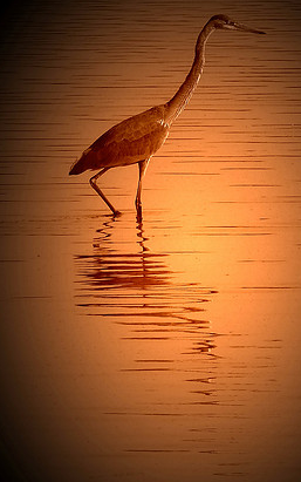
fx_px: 18264
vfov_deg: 1.5
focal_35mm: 1392
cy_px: 249
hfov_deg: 0.9
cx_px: 193
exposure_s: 1/1300
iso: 100
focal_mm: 108
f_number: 4
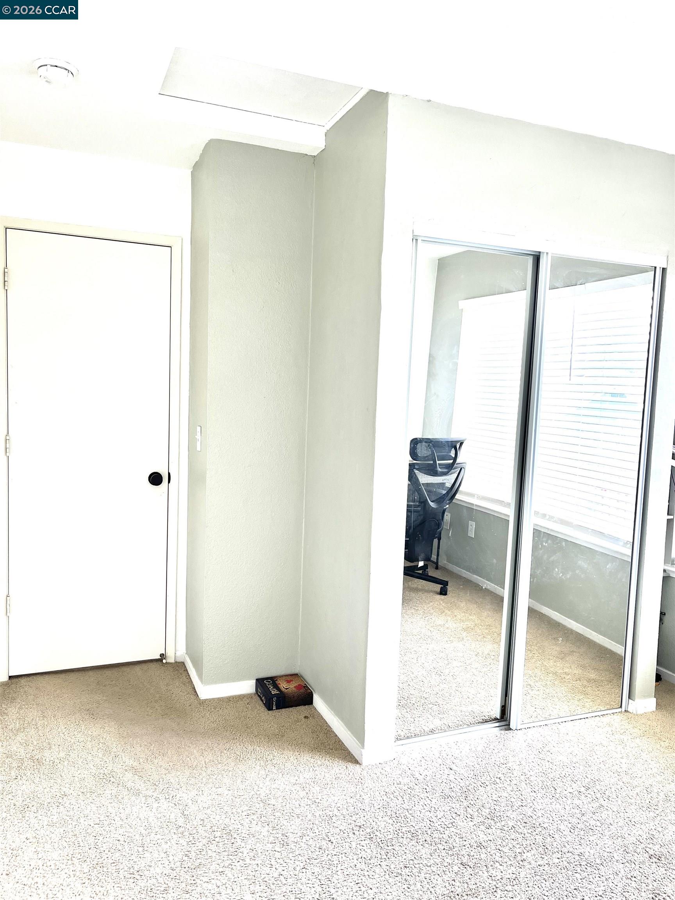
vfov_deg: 67.3
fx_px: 676
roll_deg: -1.4
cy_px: 450
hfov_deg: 53.1
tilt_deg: -4.9
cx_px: 338
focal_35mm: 26
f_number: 1.6
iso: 64
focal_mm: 5.1
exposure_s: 1/122
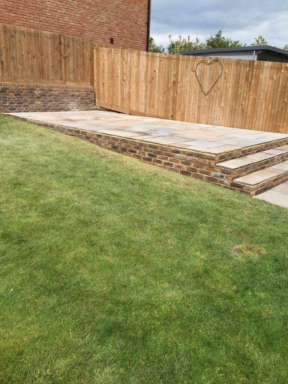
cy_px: 192
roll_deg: -4.3
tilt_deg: -17.3
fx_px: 322
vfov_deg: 61.7
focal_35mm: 29
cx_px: 144
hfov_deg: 48.2
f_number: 2.2
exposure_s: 1/2083
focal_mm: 4.15
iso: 32
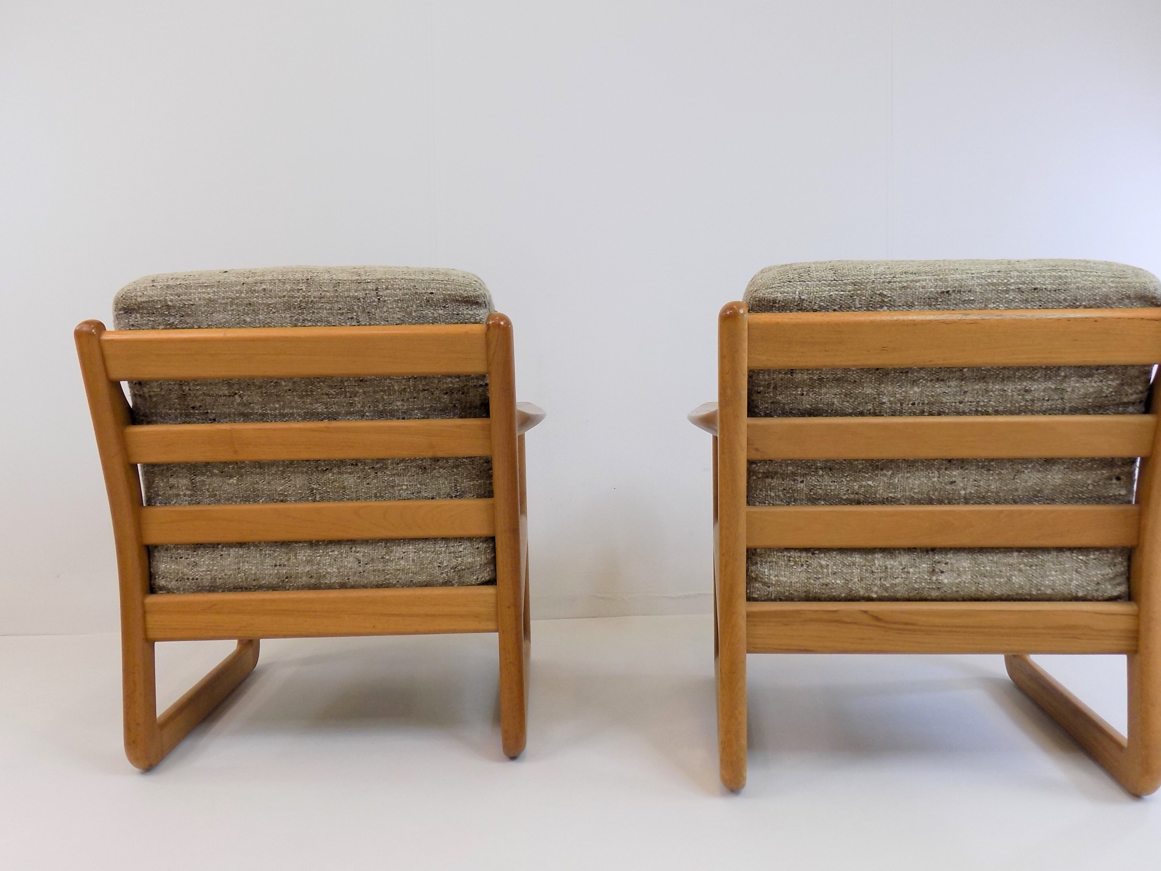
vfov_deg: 49.7
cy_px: 469
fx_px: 939
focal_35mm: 28
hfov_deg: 63.4
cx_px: 614
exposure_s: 1/40
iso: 80
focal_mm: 4
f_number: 3.1
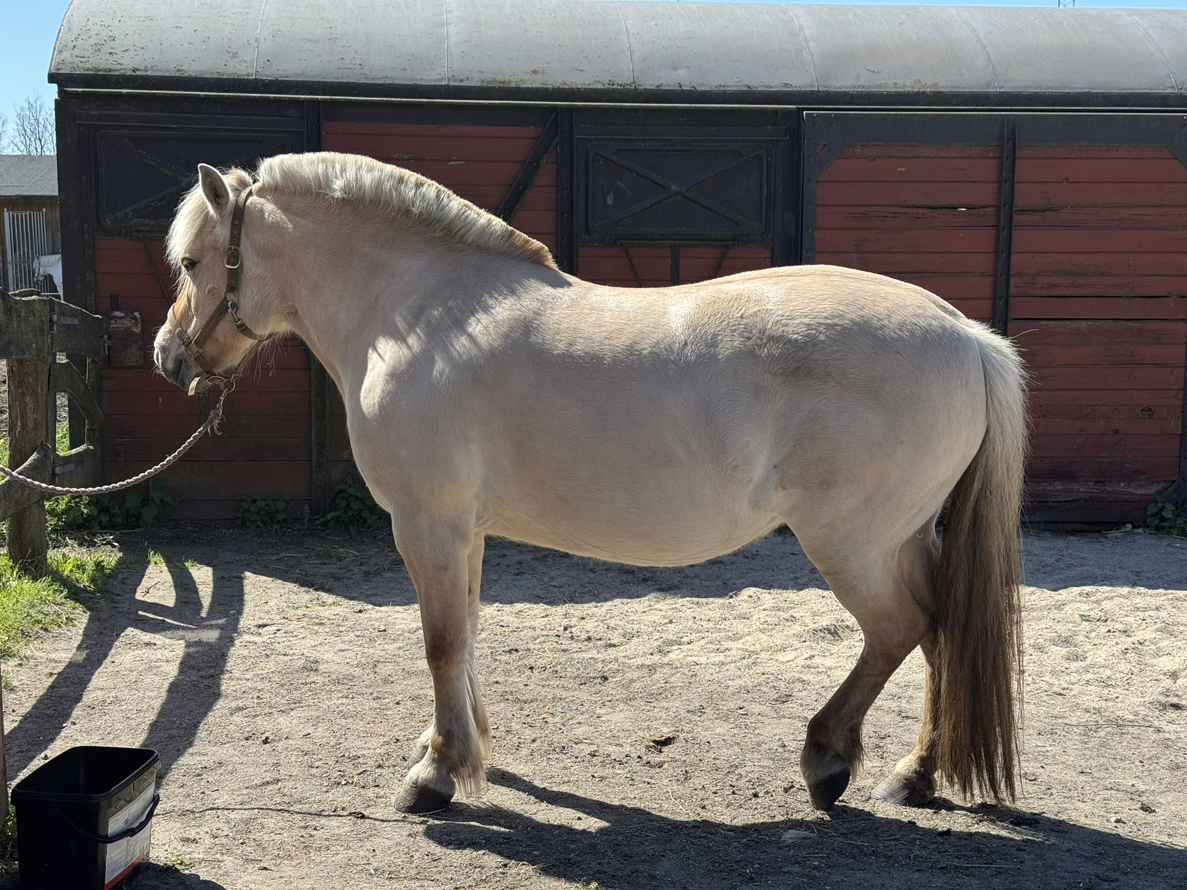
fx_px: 1646
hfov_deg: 39.7
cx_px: 594
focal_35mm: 48
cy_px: 445
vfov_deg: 30.3
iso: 64
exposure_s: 1/2513
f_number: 1.78
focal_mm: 6.76
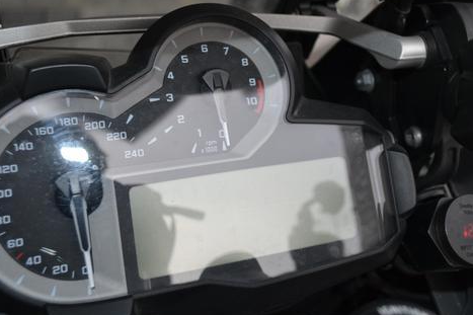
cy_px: 116
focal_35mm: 44
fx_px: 578
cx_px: 264
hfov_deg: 44.4
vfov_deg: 30.4
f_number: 4
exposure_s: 1/125
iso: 160
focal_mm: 22
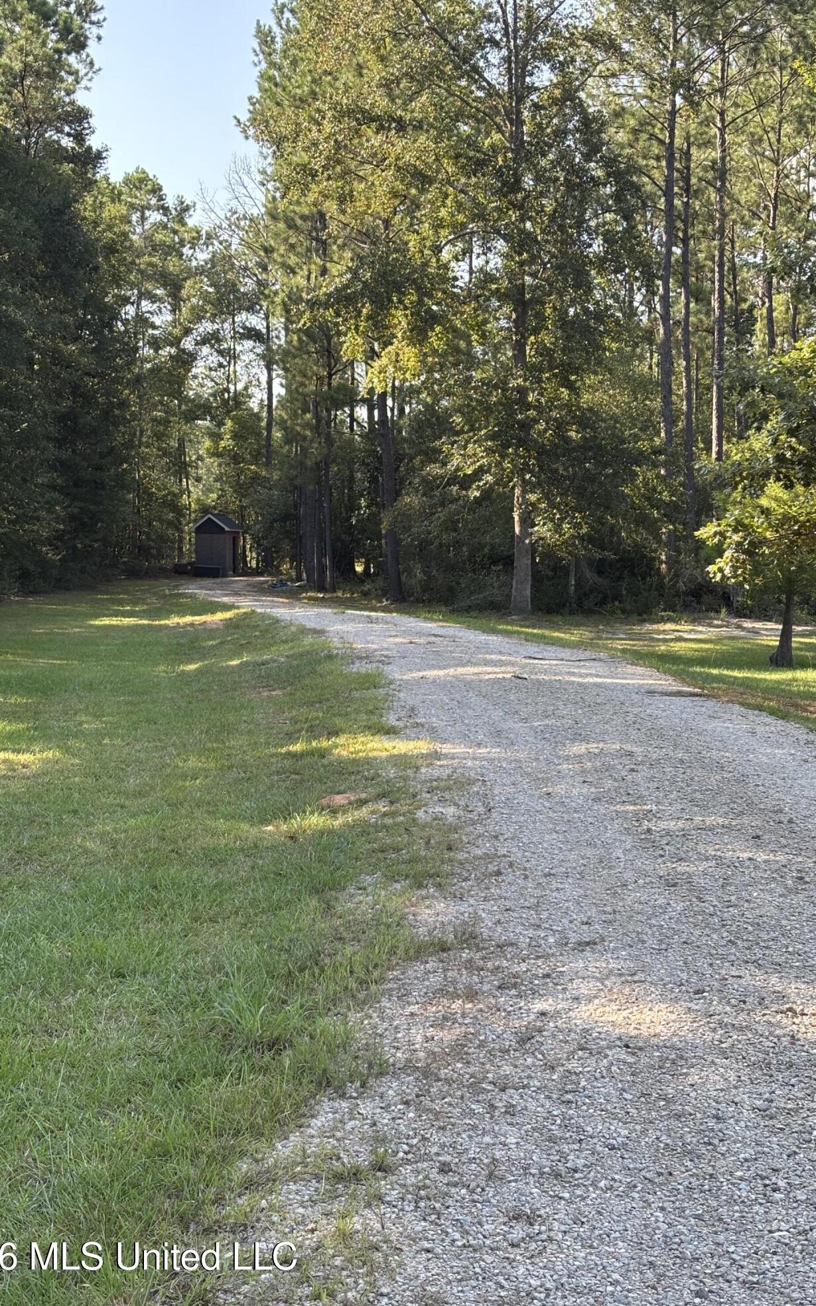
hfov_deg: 23.1
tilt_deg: -2.7
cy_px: 654
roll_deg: -0.9
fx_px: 1993
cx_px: 402
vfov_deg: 36.3
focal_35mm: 56
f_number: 1.6
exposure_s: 1/339
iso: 32
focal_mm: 5.96
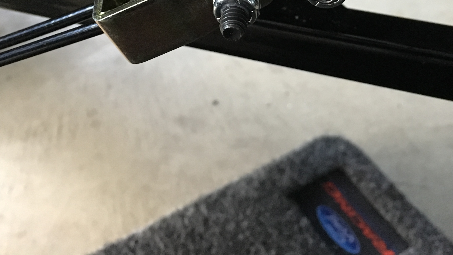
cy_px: 3
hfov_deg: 43.4
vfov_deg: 24.3
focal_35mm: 47
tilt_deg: -33.6
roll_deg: -1.8
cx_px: 279
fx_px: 565
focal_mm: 4.15
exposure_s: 1/15
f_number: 2.2
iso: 320
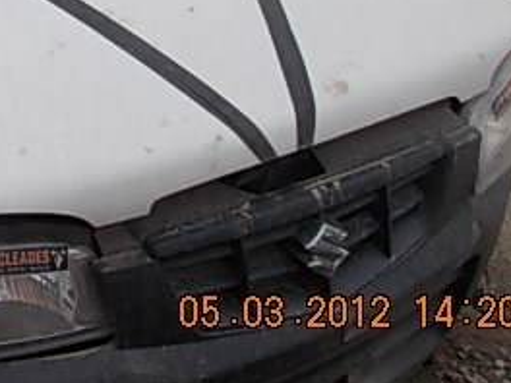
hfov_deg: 26.5
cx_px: -39
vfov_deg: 20.6
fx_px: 1004
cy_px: -43
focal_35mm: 68
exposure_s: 1/160
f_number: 5.4
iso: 80
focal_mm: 4
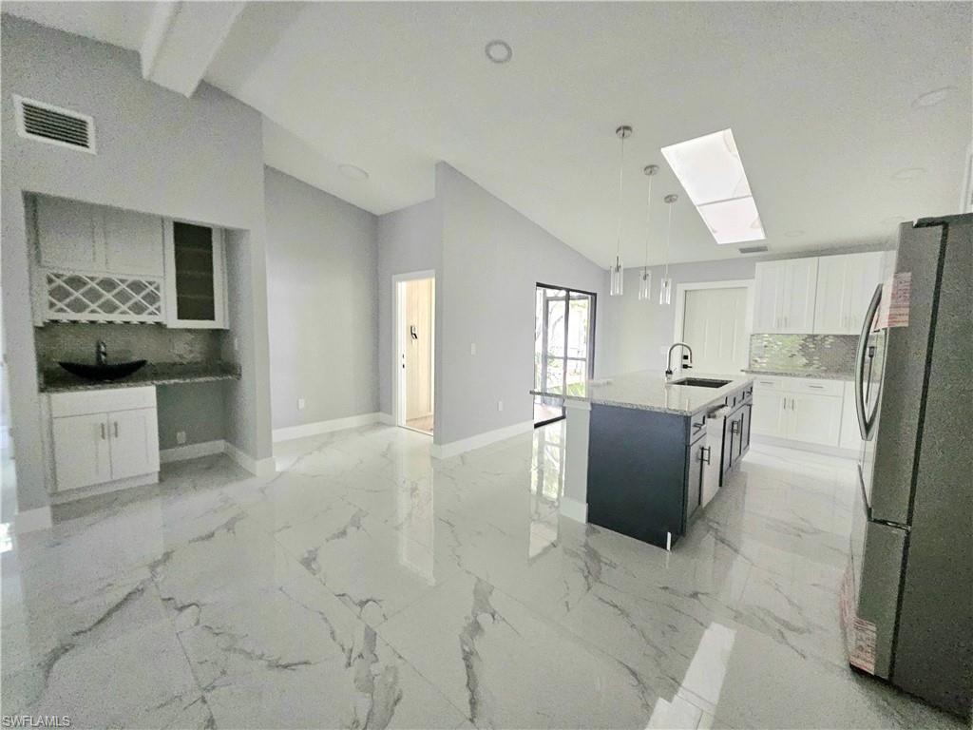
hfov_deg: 106.2
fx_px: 365
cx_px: 486
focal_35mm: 13
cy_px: 365
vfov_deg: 89.9
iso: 400
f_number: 2.2
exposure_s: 1/30
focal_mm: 1.74
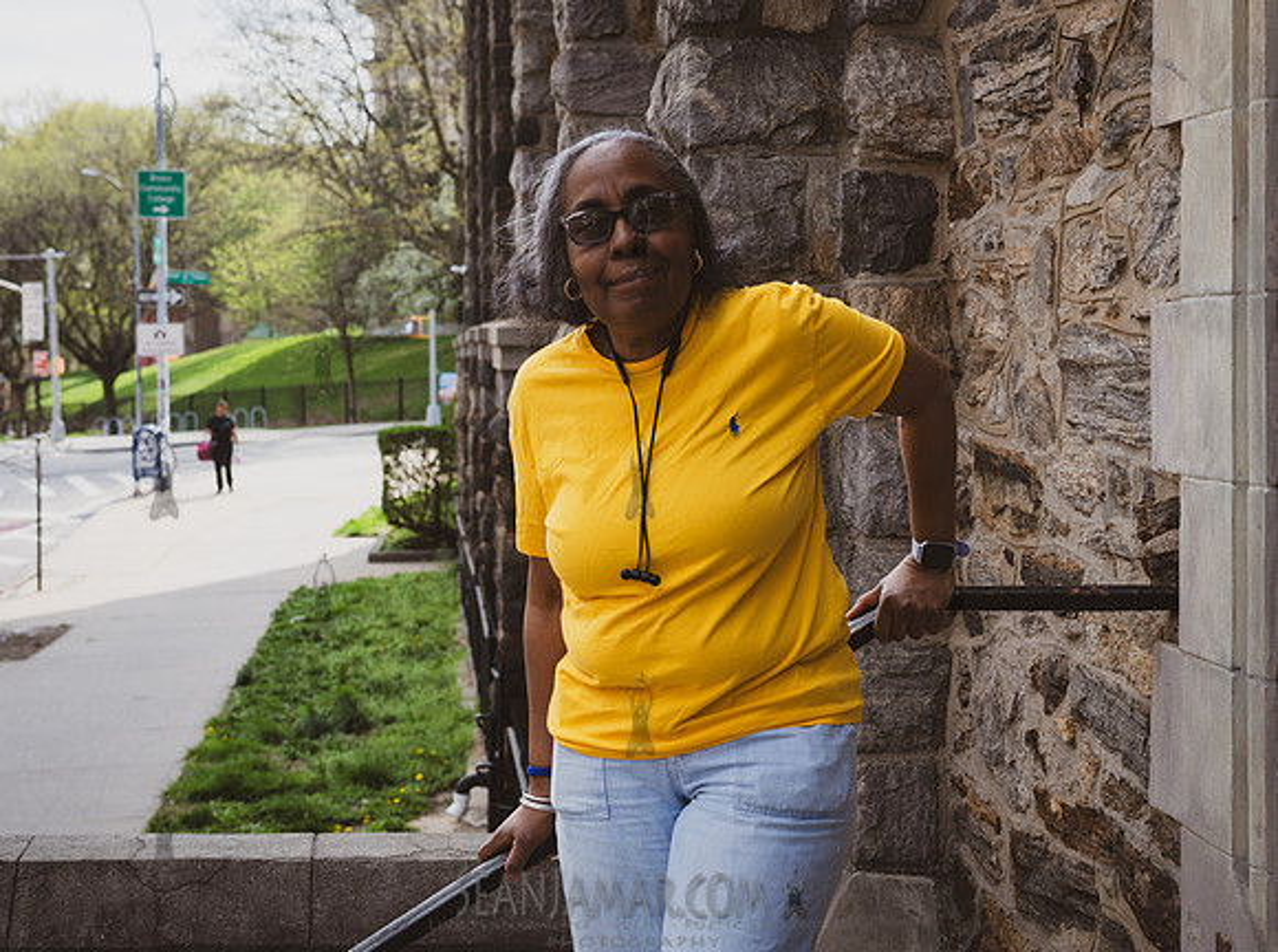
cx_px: 630
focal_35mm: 55
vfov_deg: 26.5
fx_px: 2021
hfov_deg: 35.1
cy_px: 404
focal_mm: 42
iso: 100
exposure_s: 1/250
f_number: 4.5
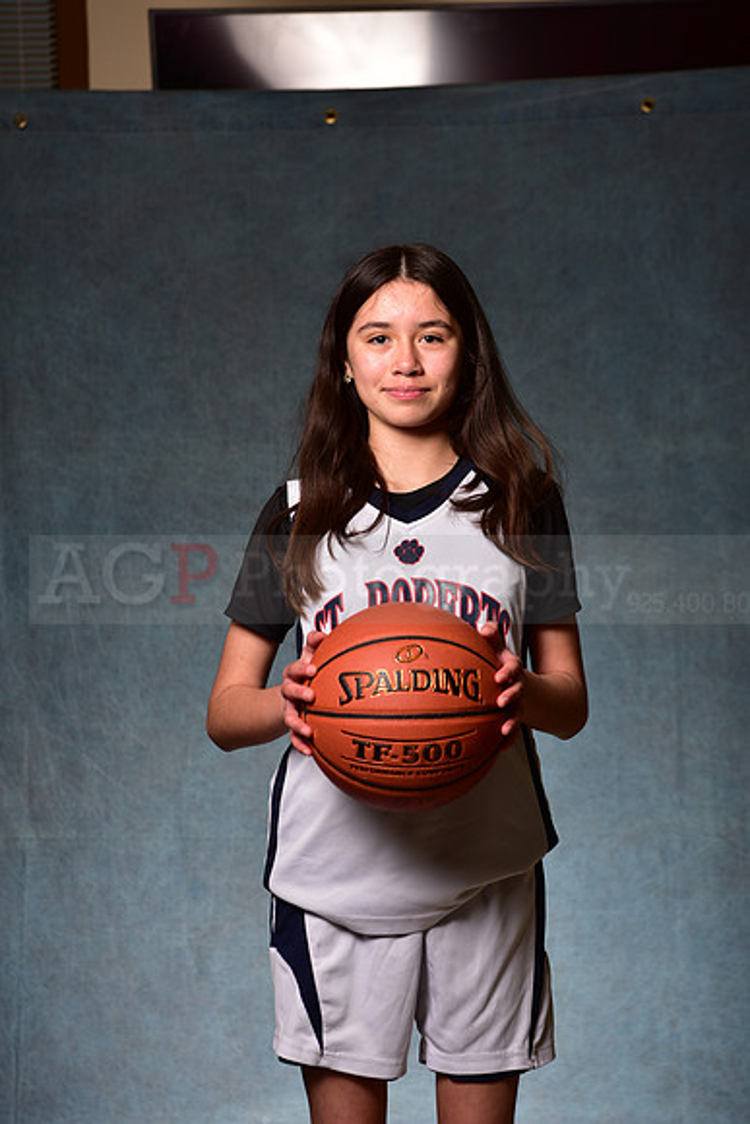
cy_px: 562
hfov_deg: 19.5
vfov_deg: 28.8
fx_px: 2186
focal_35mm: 70
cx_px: 375
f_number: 5
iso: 100
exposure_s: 1/200
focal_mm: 70
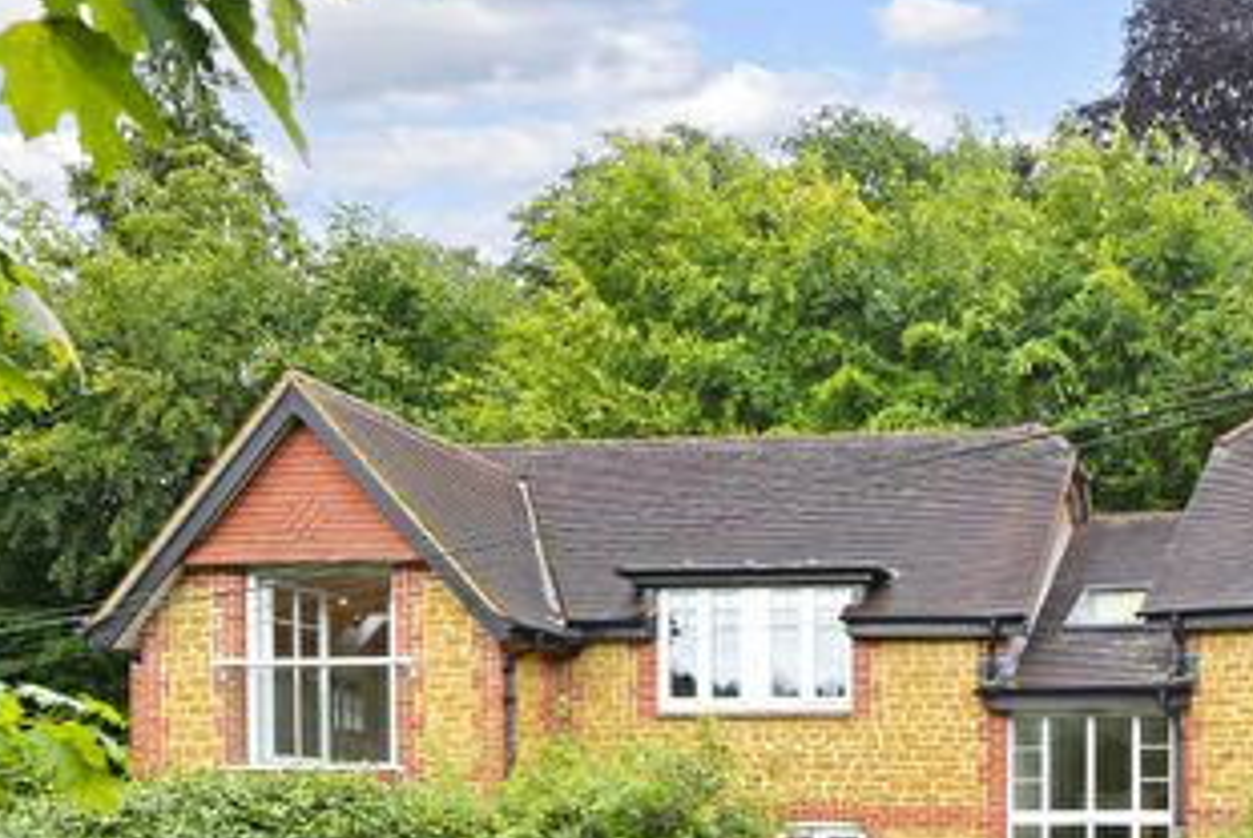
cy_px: 884
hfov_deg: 47.3
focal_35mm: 36
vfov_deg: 33.1
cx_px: 1144
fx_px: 1254
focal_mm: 16
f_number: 14
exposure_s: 1/25
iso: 400
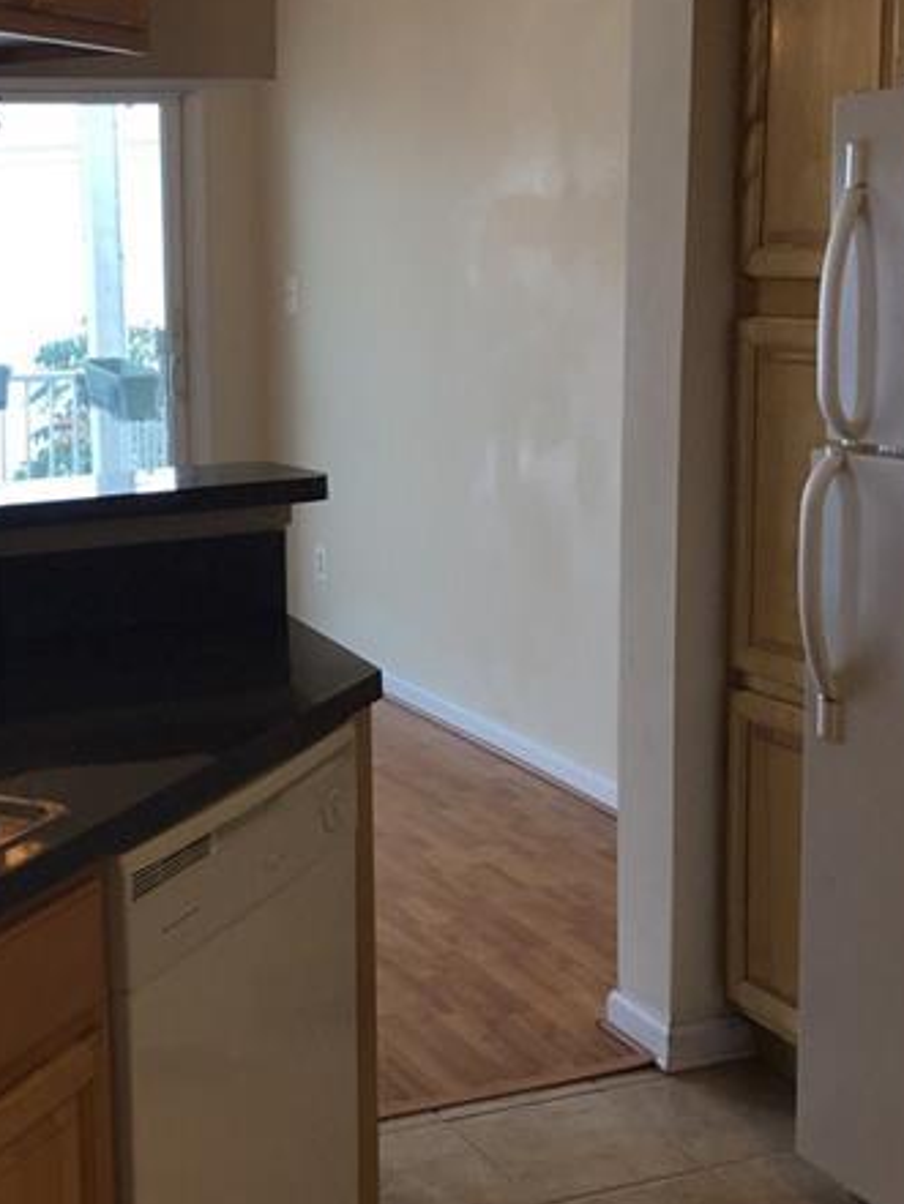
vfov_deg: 35.5
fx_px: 1879
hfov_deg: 26.6
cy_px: 549
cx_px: 202
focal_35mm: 54
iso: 25
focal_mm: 3.3
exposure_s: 1/40
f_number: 2.4
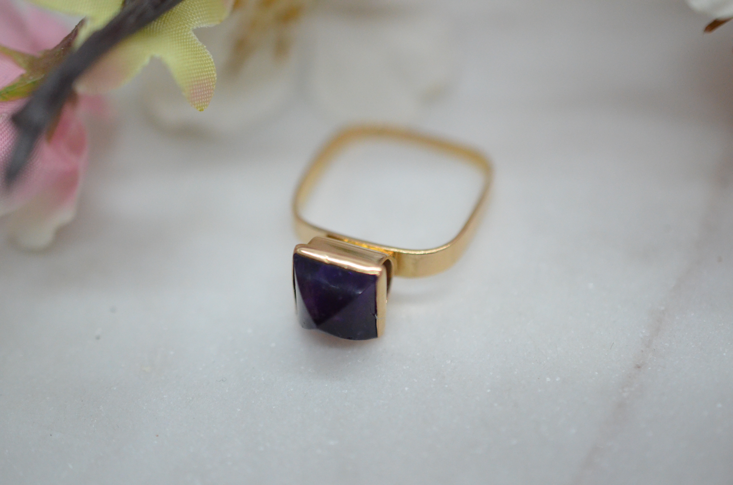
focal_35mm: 60
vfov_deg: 22.5
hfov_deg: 33.5
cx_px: 366
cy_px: 242
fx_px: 1219
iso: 3200
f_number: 3.3
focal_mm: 40
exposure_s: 1/4000
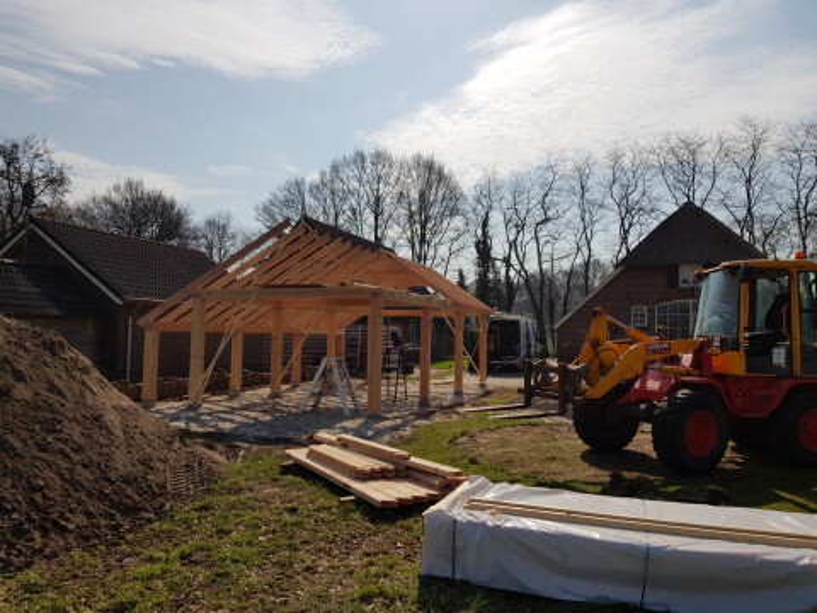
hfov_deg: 67.3
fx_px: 614
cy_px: 306
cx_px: 408
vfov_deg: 53.1
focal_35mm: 26
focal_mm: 4.2
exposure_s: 1/8192
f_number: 1.7
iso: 40
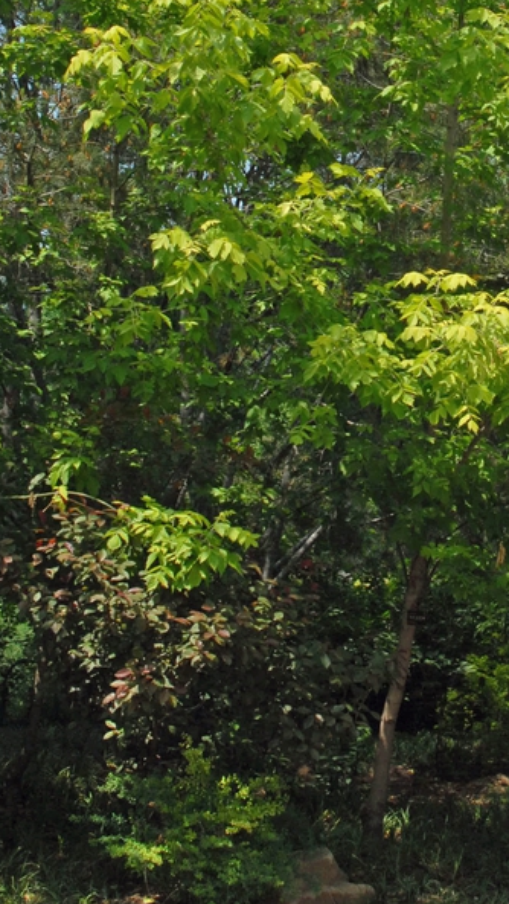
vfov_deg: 27.1
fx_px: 1822
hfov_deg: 15.7
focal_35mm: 76
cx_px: 455
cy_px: 137
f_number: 10
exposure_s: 1/320
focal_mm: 28
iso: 400
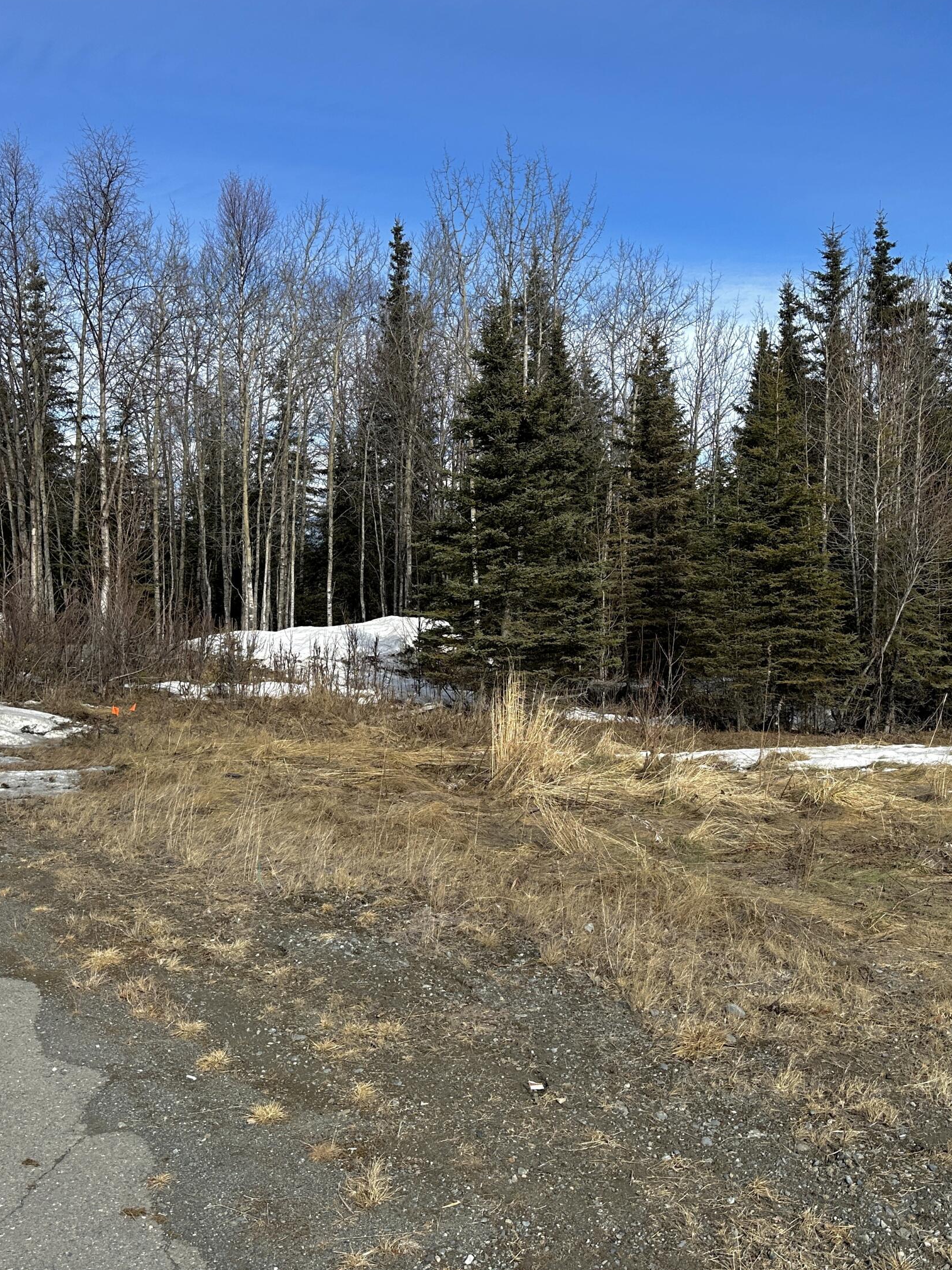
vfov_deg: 55.4
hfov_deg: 42.9
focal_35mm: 33
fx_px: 1210
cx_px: 535
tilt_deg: -2.0
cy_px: 619
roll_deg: -1.2
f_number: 1.78
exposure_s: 1/4348
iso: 80
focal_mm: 6.86
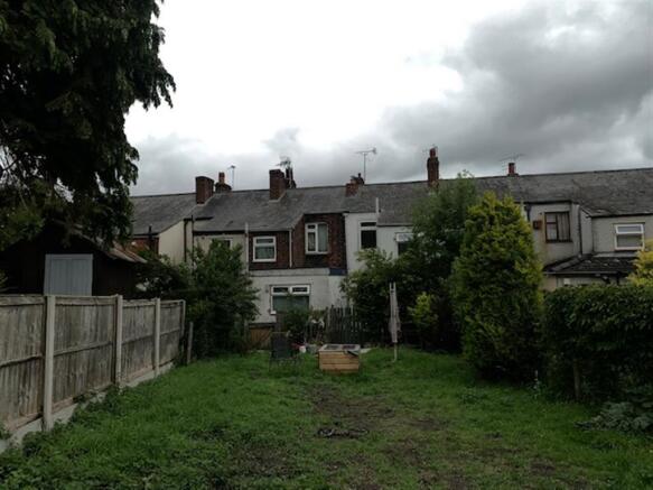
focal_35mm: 26
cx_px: 326
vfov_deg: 53.0
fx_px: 490
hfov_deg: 67.3
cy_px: 245
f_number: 1.8
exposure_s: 1/3521
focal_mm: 4.25
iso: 50
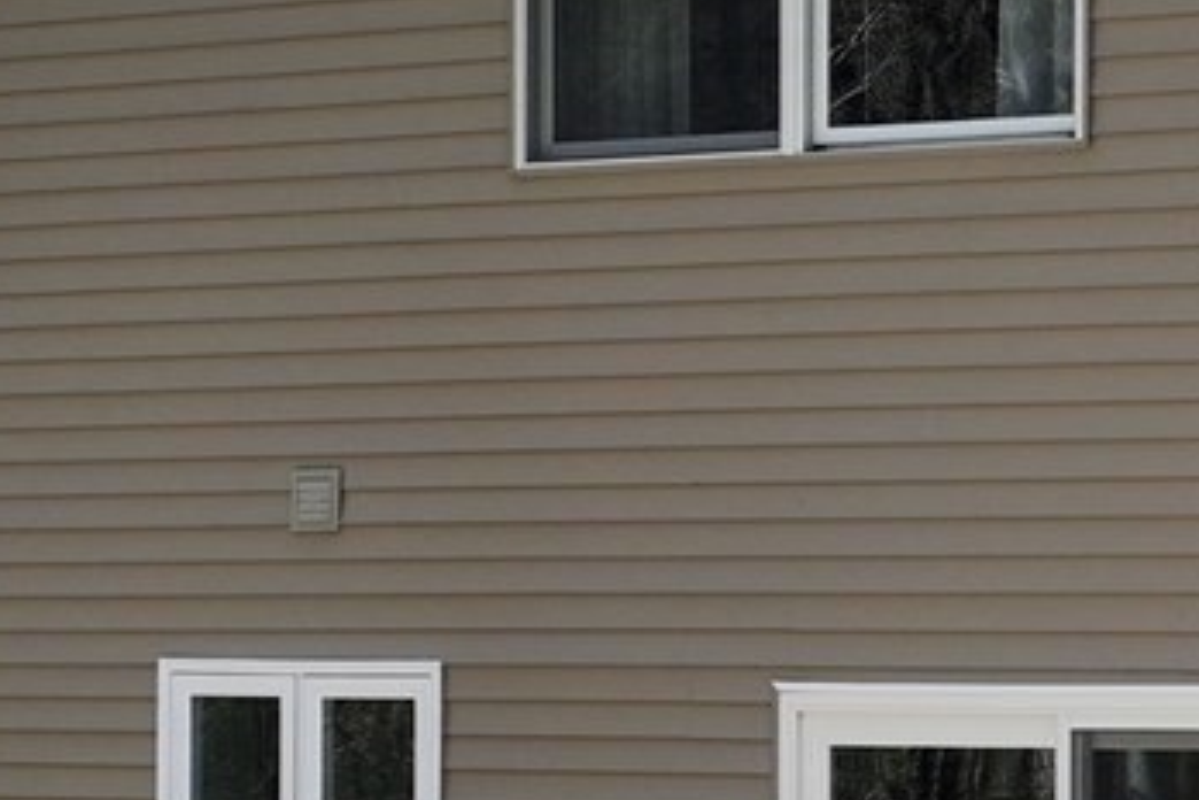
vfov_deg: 9.3
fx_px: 4896
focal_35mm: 147
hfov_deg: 13.5
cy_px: 734
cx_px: 1499
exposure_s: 1/1250
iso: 130
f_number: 2.8
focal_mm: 12.29
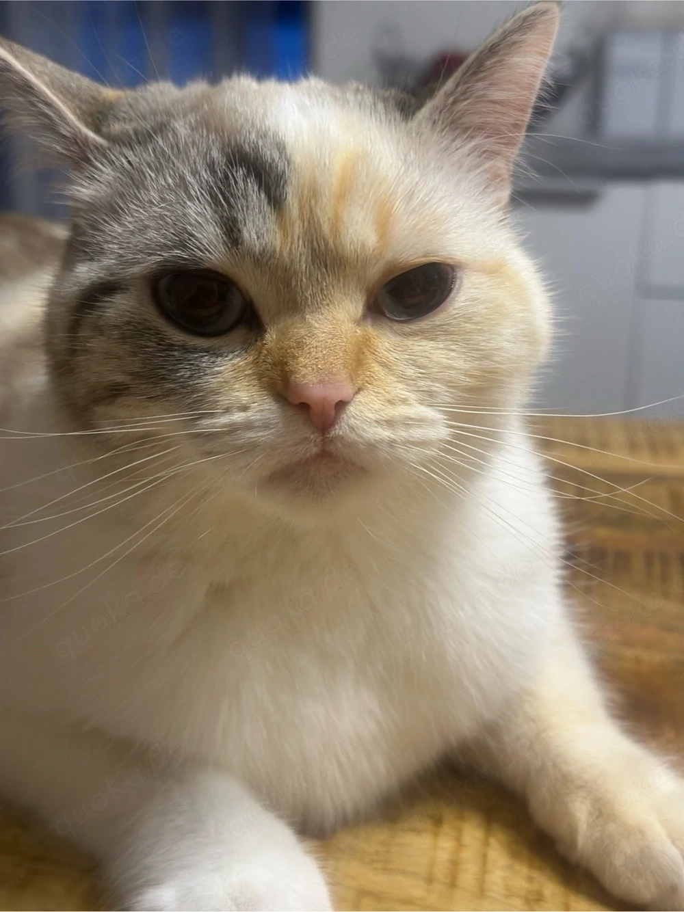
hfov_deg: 30.3
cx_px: 342
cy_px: 456
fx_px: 1265
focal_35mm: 48
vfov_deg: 39.7
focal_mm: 6.86
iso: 160
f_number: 1.78
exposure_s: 1/50
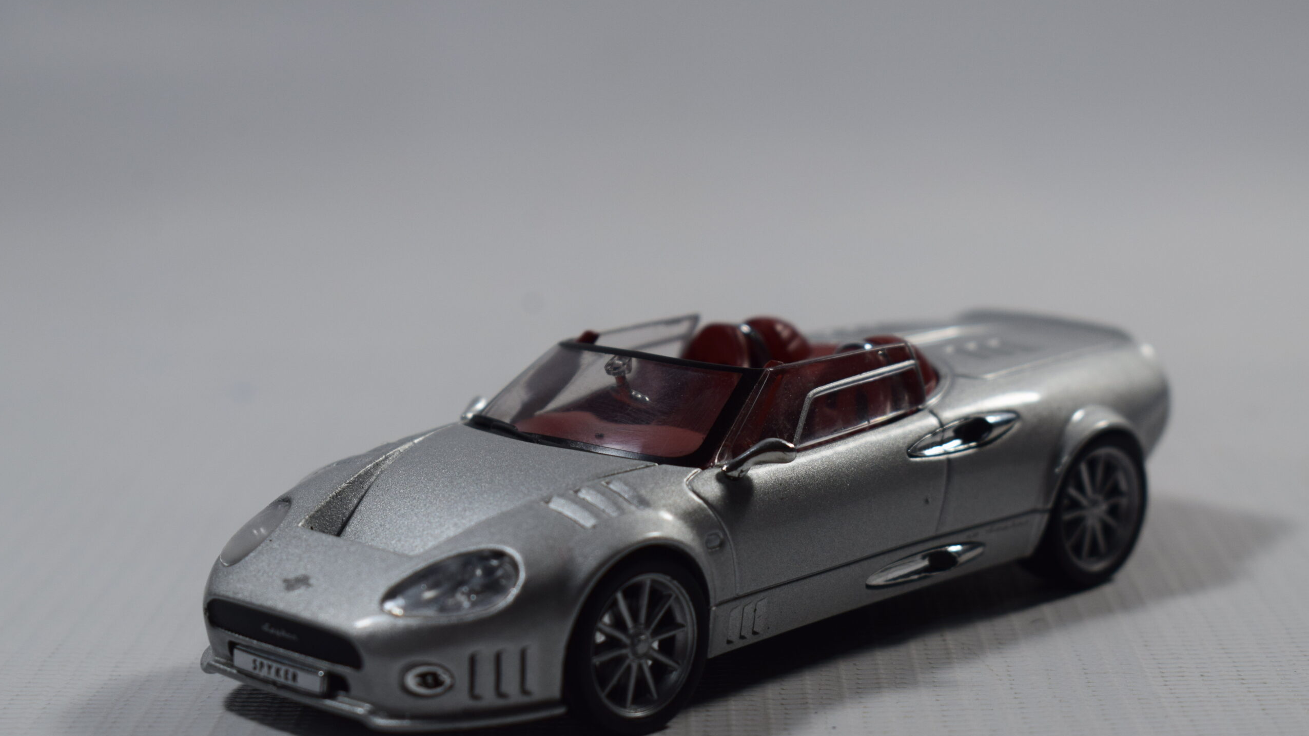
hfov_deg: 25.9
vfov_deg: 14.7
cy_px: 414
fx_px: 2846
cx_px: 653
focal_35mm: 82
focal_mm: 52
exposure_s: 1/80
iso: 400
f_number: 8
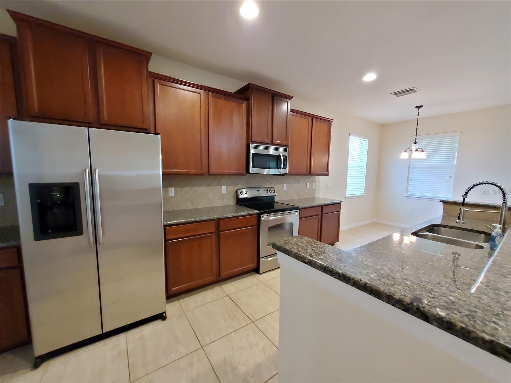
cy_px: 192
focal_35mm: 13
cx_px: 256
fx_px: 192
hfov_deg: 106.2
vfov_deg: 89.9
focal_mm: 1.8
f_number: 2.2
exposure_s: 1/29
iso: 640
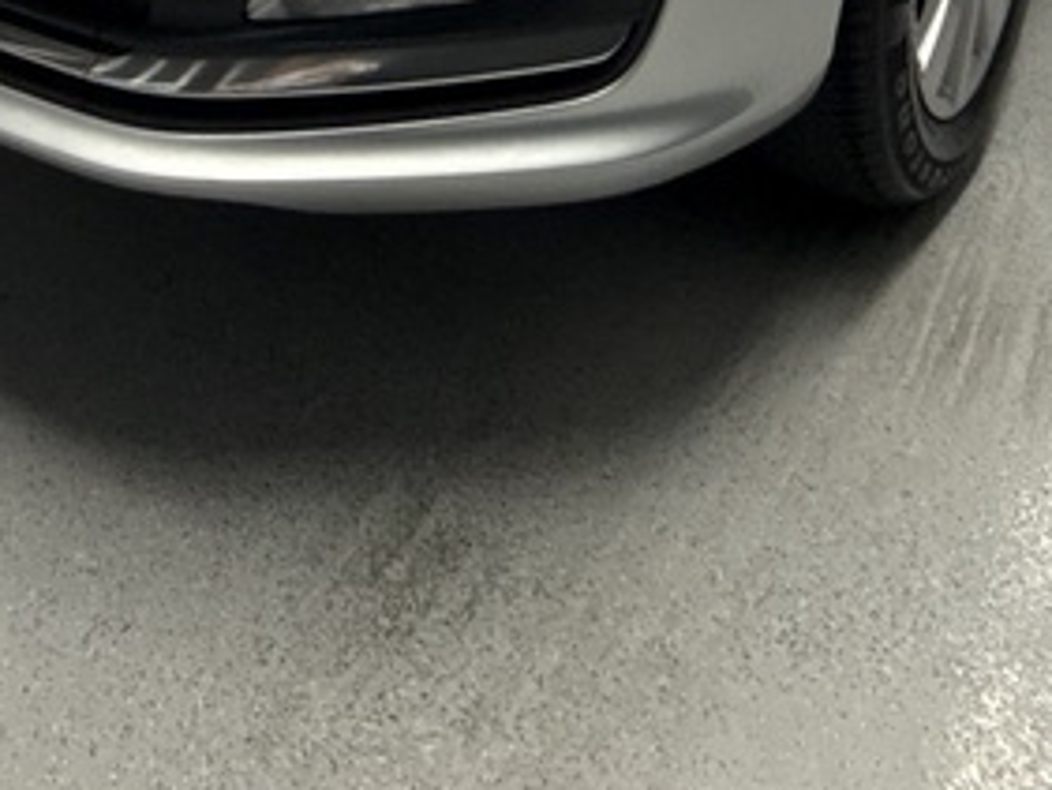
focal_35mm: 51
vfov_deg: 21.5
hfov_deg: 36.2
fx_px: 1551
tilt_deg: -8.8
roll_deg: +0.1
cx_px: 206
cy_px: -532
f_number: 2.2
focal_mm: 2.22
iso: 125
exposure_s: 1/100
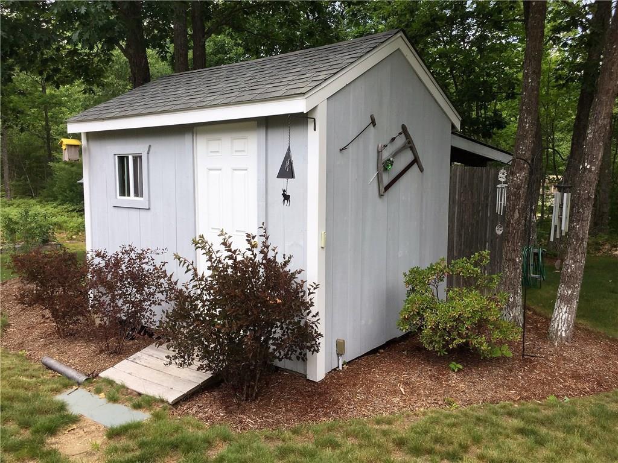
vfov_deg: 48.2
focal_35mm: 29
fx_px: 518
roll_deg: +0.0
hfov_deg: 61.7
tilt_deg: -8.1
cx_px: 309
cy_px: 232
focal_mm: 4.15
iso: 32
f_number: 2.2
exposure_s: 1/760
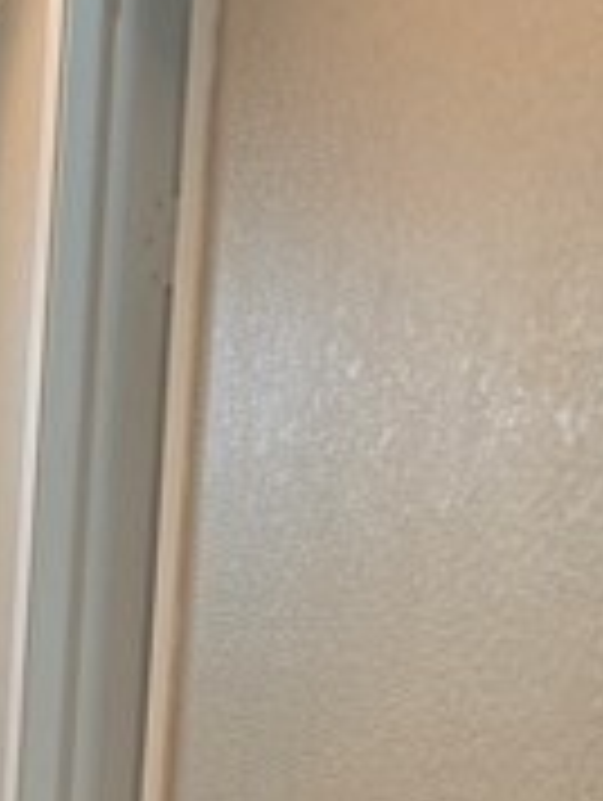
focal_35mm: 132
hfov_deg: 10.6
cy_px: 1179
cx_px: -454
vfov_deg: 14.0
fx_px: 3059
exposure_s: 1/120
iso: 160
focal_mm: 6.5
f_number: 1.4
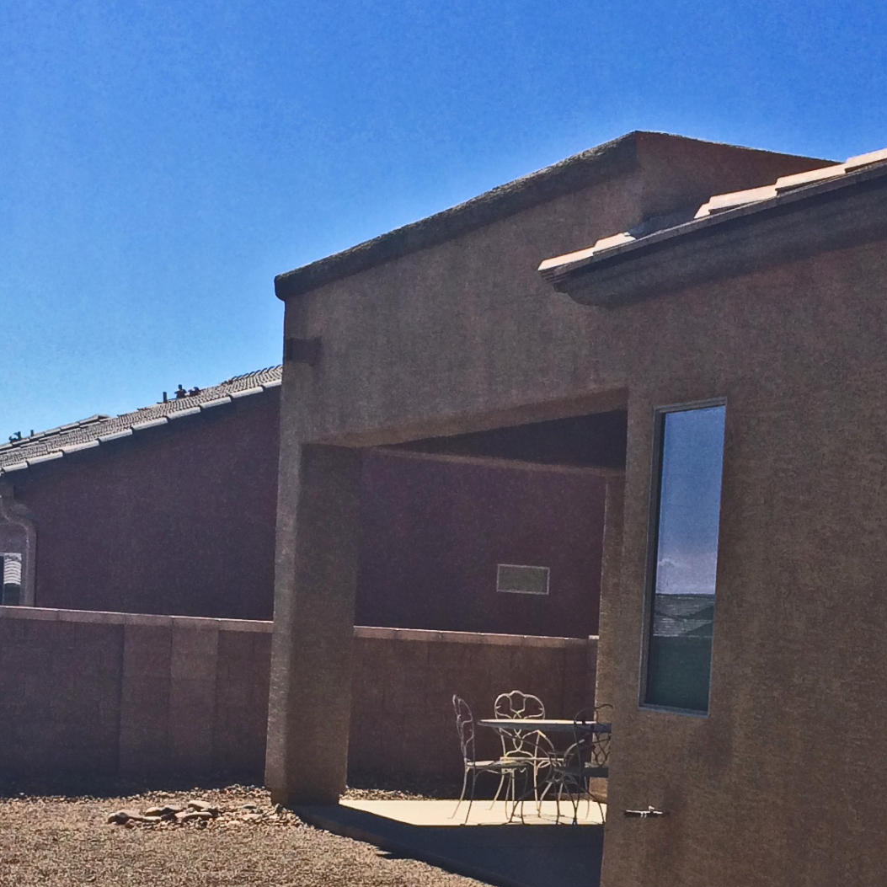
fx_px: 2116
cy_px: 793
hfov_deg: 23.6
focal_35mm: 73
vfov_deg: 23.1
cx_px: 535
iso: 32
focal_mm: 4.15
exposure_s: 1/2564
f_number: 2.2
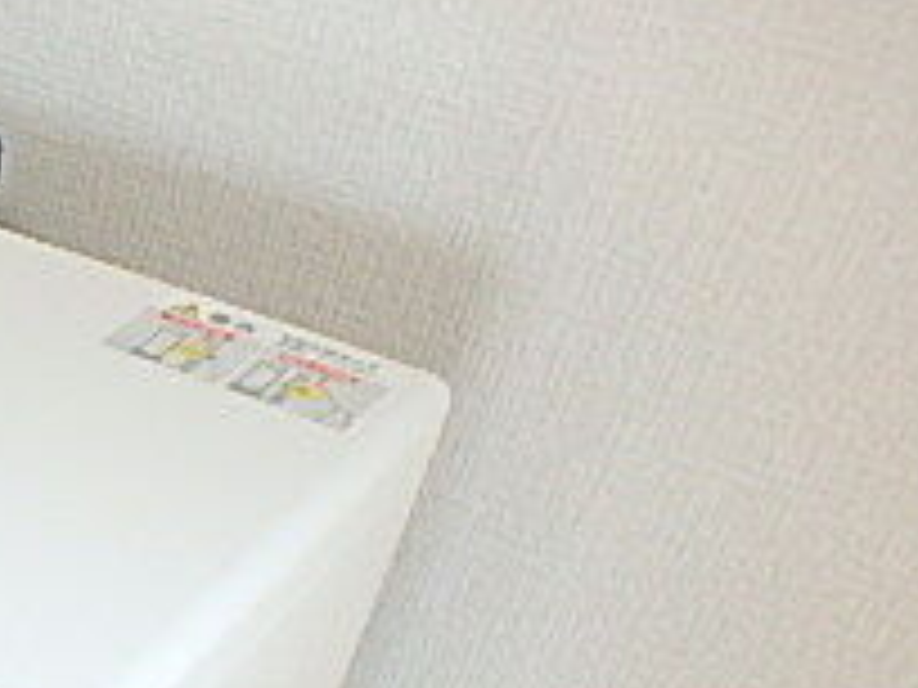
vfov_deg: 20.4
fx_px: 1750
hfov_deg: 23.5
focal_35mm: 66
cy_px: 890
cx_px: -464
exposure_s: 1/30
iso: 400
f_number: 3.5
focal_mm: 3.7
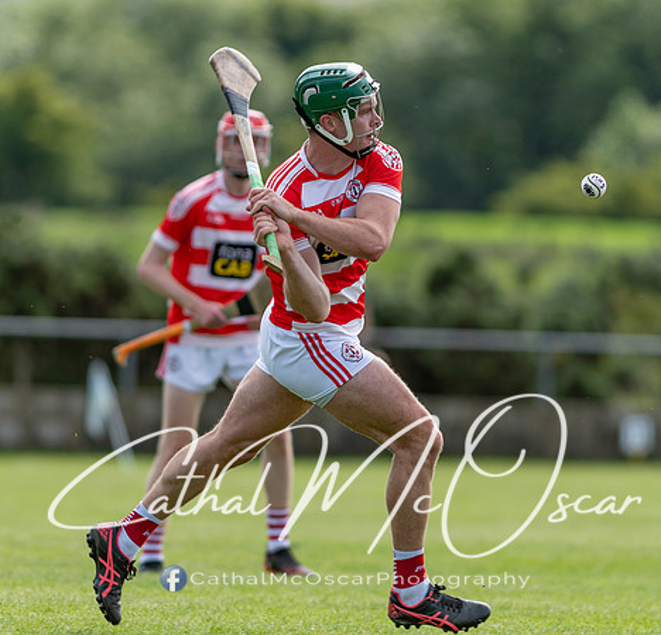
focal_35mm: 580
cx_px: 327
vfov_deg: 3.0
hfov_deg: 3.1
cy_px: 316
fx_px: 12299
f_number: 2.8
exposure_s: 1/1250
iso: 110
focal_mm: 300
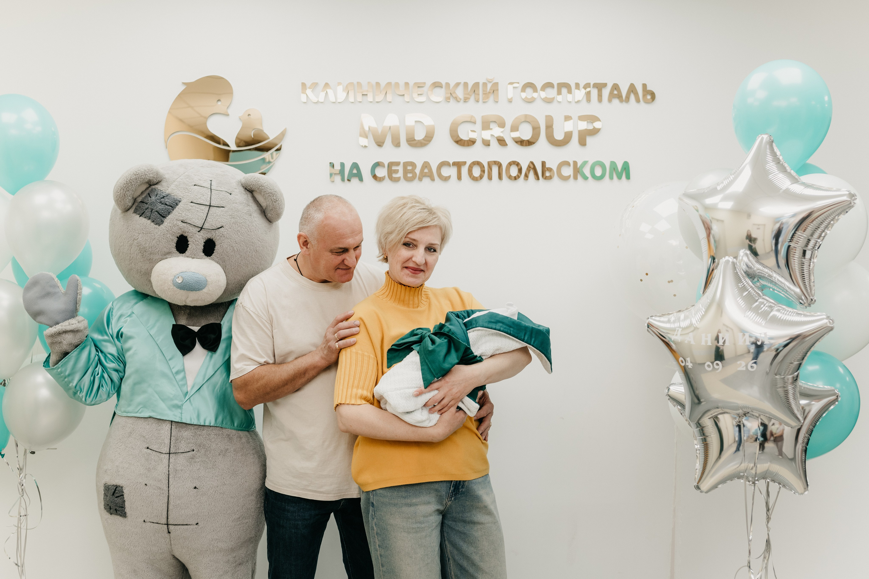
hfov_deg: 53.2
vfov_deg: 36.9
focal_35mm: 36
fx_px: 868
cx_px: 434
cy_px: 290
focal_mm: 35
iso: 400
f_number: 4
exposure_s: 1/160
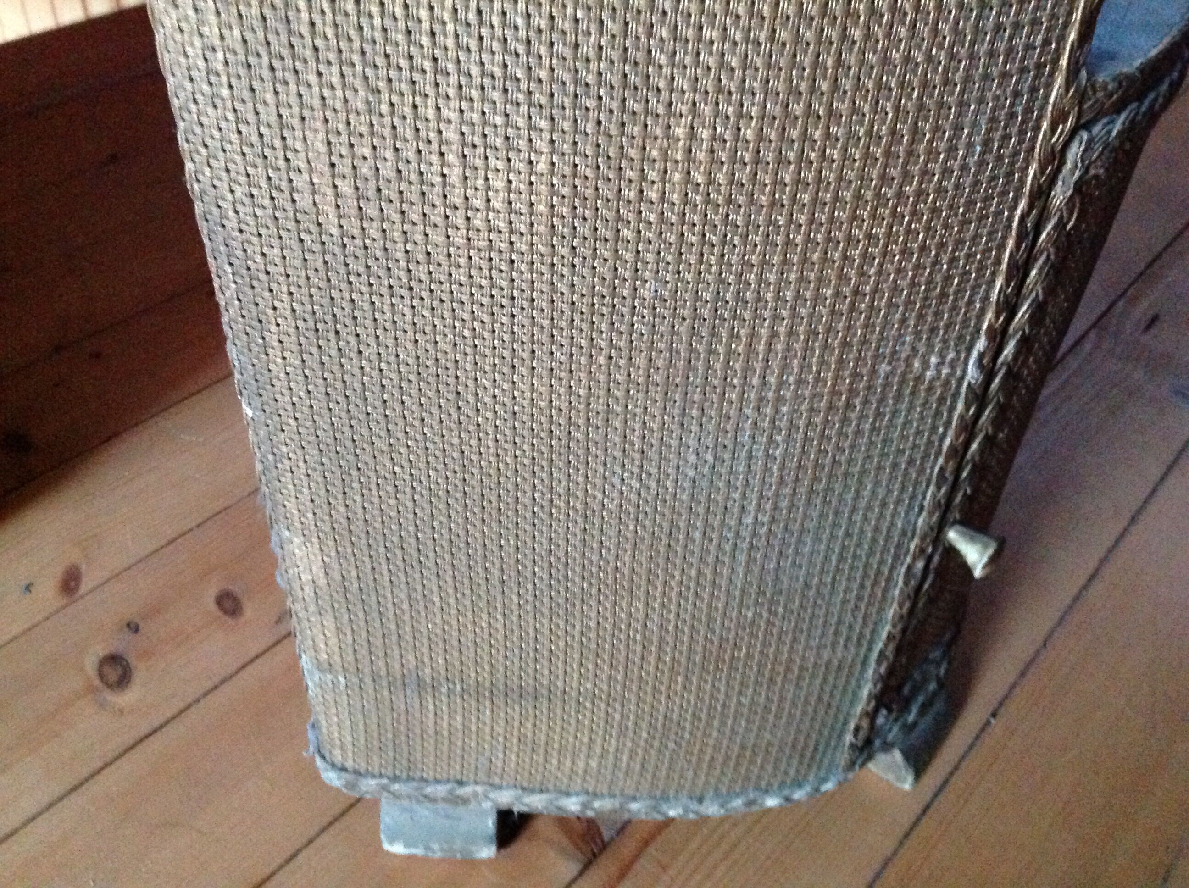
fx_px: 1200
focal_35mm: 35
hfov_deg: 52.7
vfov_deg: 40.6
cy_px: 444
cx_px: 594
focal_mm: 4.28
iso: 800
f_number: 2.4
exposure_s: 1/15
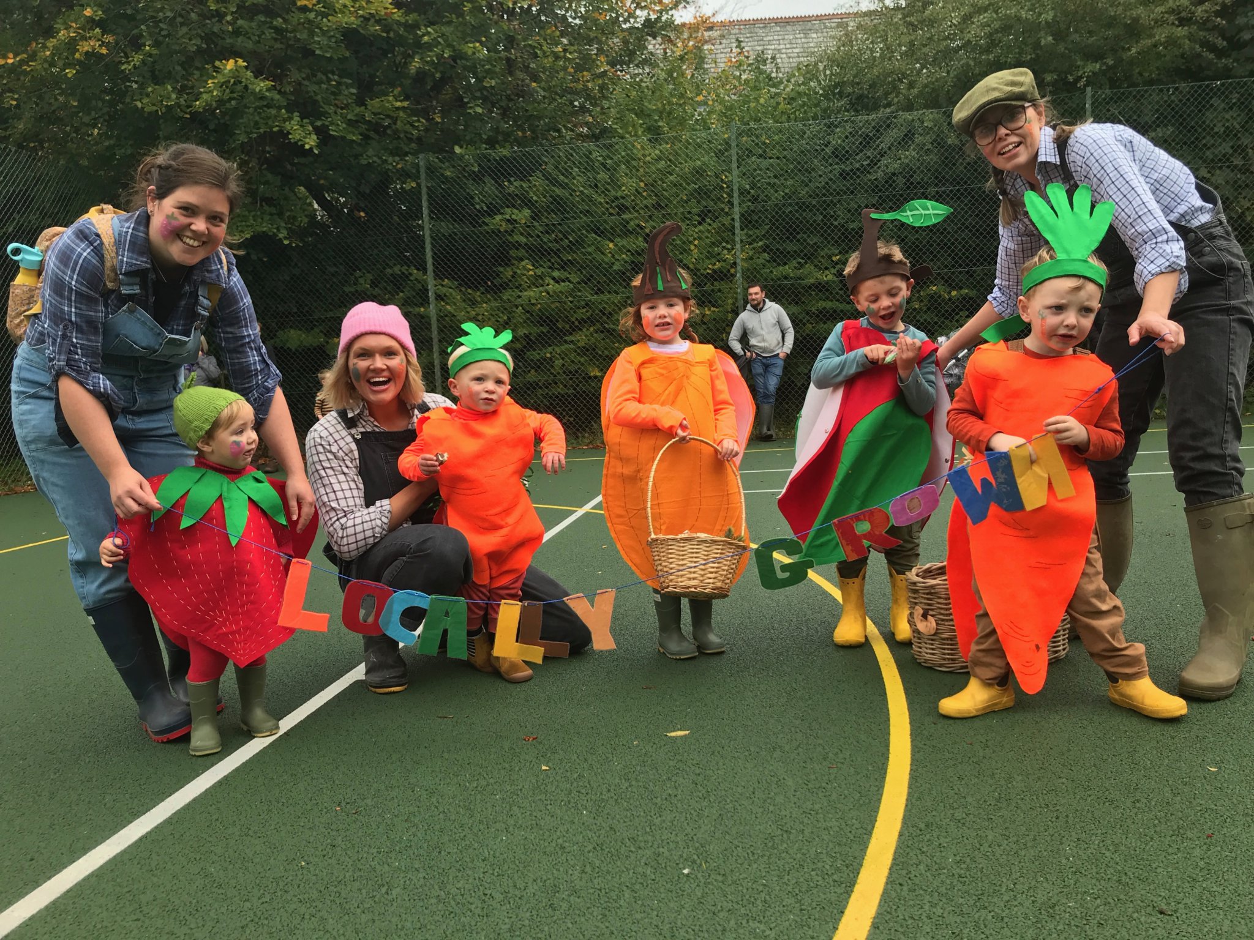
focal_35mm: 28
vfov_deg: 49.7
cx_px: 627
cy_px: 470
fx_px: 1014
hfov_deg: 63.4
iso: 20
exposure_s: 1/348
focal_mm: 3.99
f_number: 1.8
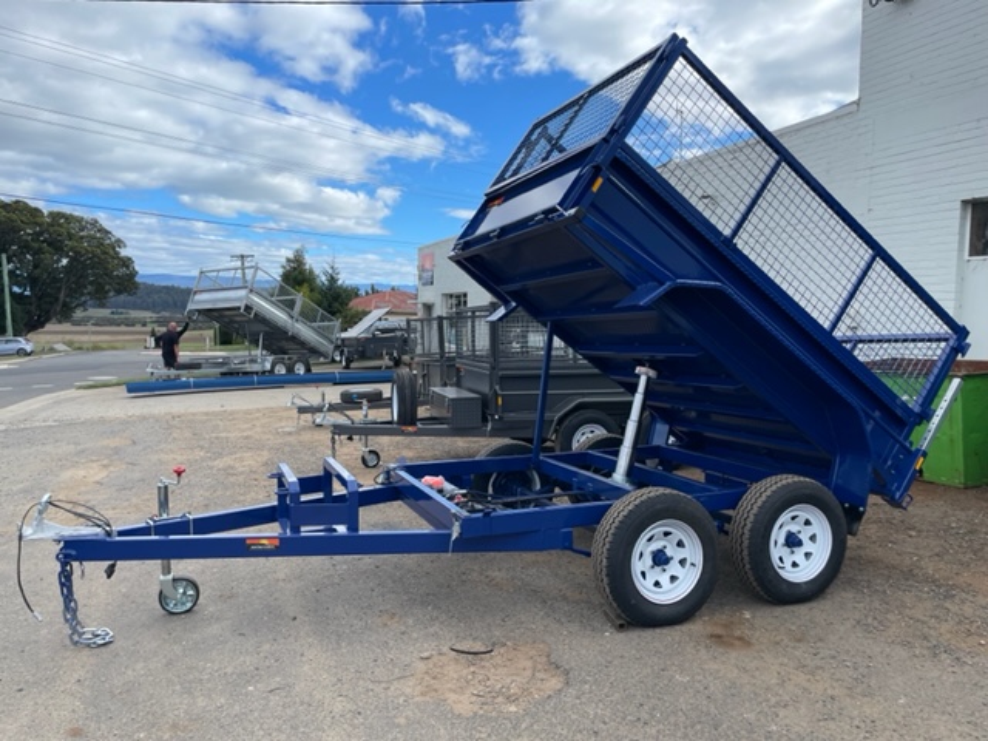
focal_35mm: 26
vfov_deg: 53.1
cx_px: 494
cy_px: 370
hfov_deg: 67.3
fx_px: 742
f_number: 1.6
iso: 32
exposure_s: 1/2451
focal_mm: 4.2
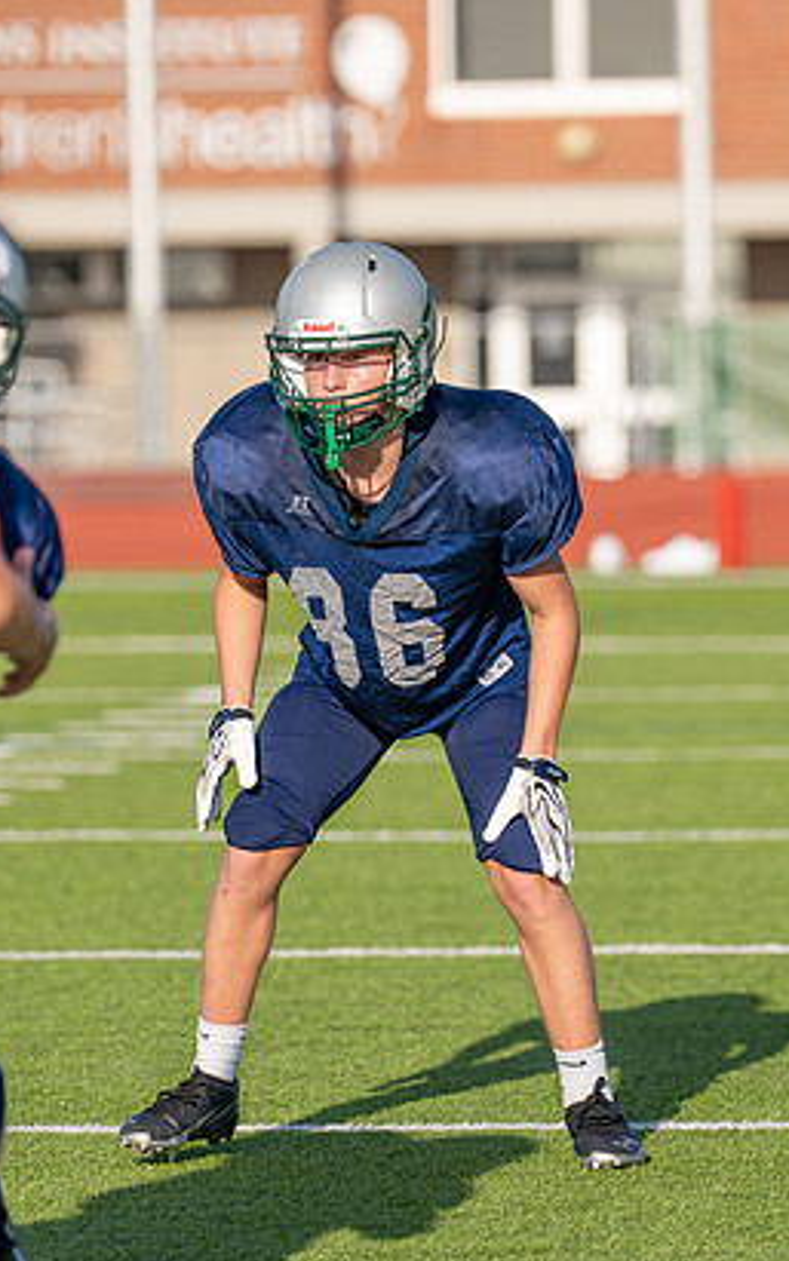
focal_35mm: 317
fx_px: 10902
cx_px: 447
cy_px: 604
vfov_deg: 6.6
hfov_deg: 4.1
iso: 250
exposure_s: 1/3200
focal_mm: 156
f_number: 2.8
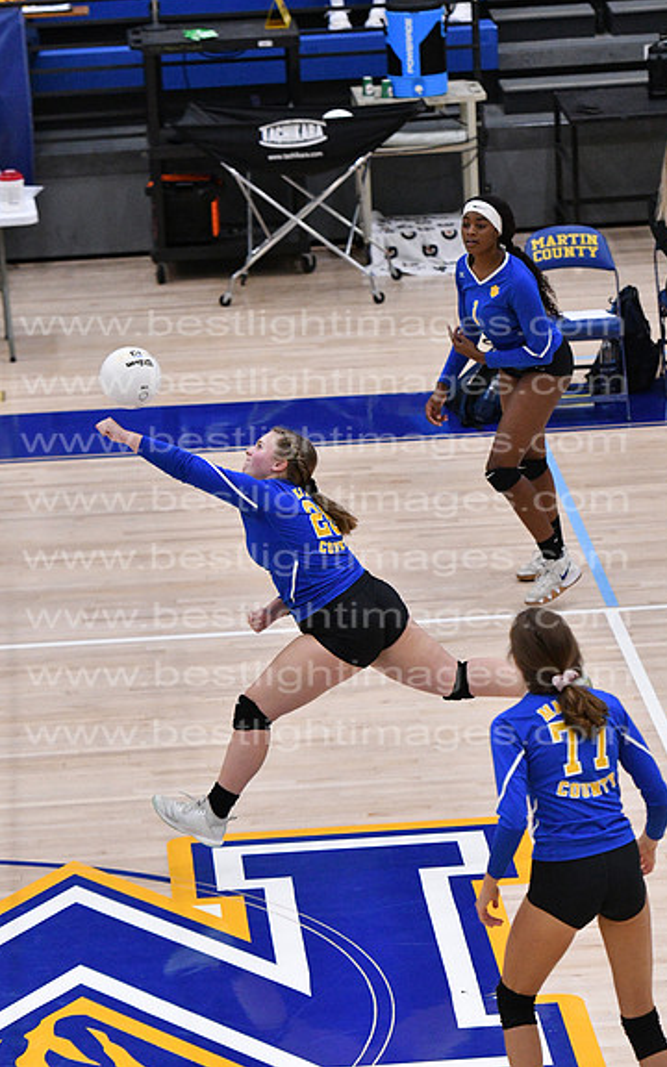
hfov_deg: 7.0
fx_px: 5468
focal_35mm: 188
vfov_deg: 11.1
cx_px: 327
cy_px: 532
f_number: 3.2
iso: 6400
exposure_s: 1/1250
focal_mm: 122
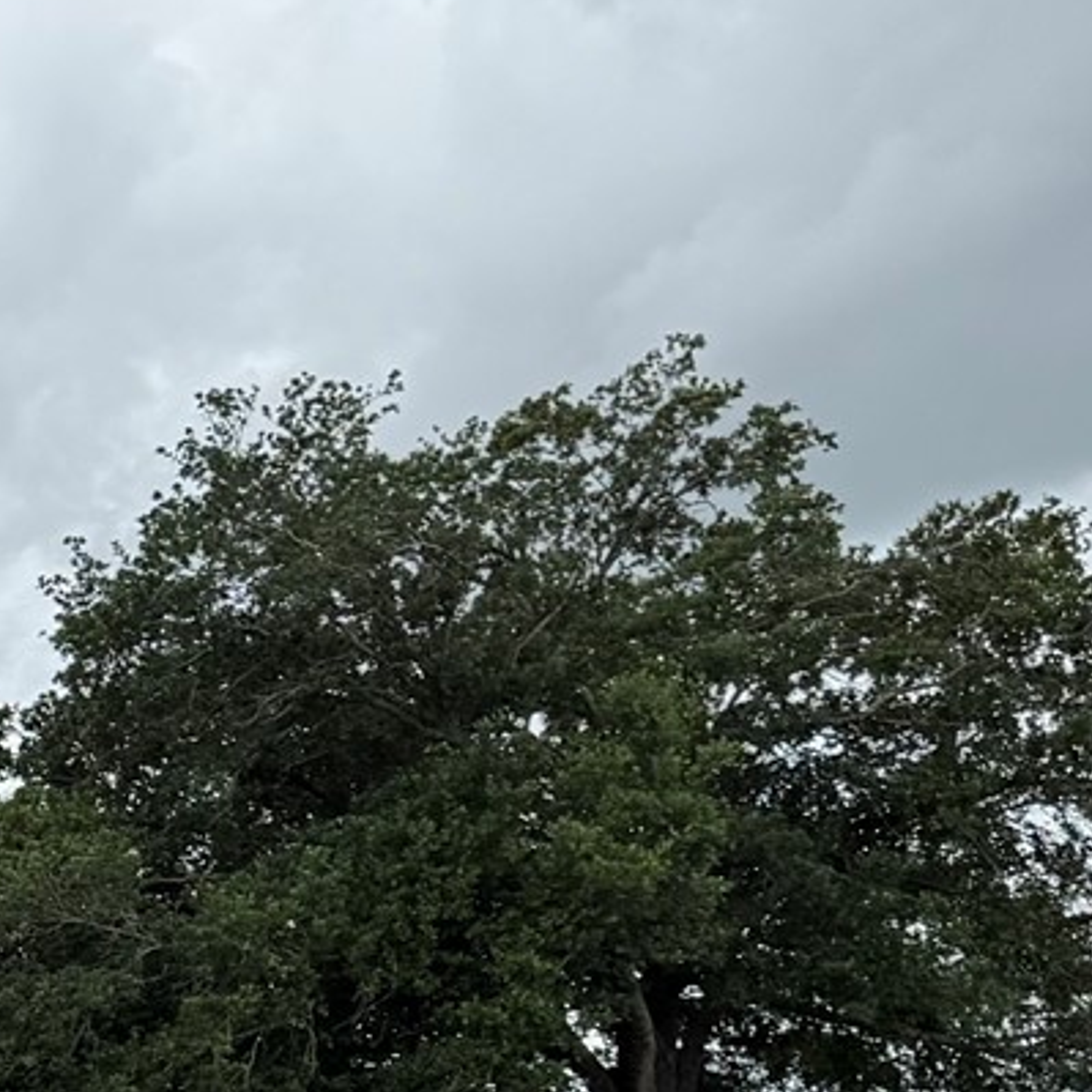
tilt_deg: -0.5
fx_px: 3890
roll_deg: -1.2
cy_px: 1314
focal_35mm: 109
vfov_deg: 15.4
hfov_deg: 12.8
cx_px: -1401
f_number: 1.78
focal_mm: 6.76
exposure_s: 1/3145
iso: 80
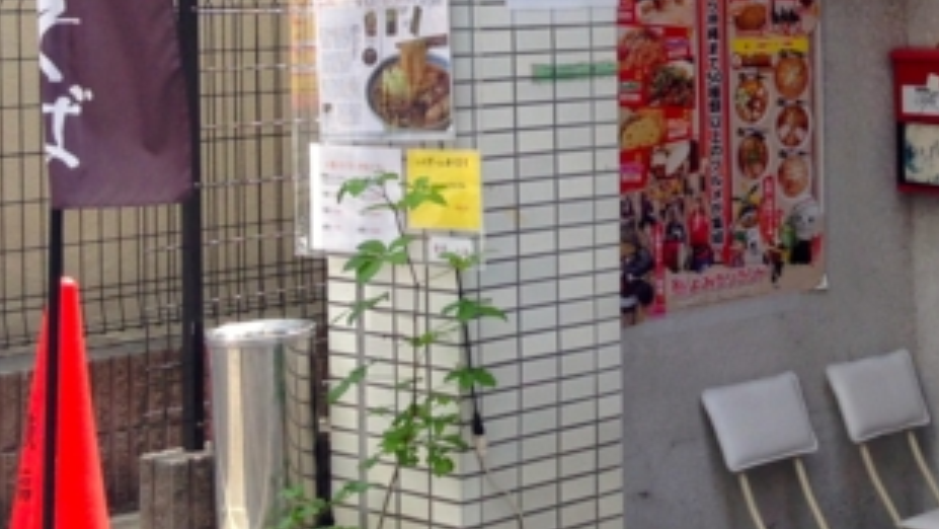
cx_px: 966
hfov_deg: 22.0
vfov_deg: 12.9
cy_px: -3
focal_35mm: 93
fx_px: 2316
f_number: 2.4
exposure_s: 1/271
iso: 50
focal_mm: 4.12
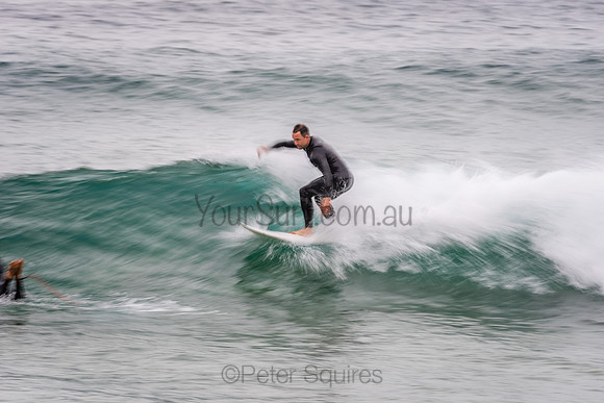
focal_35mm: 500
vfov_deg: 2.8
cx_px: 302
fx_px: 8390
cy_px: 202
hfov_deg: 4.1
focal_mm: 500
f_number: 14
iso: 64
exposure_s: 1/20
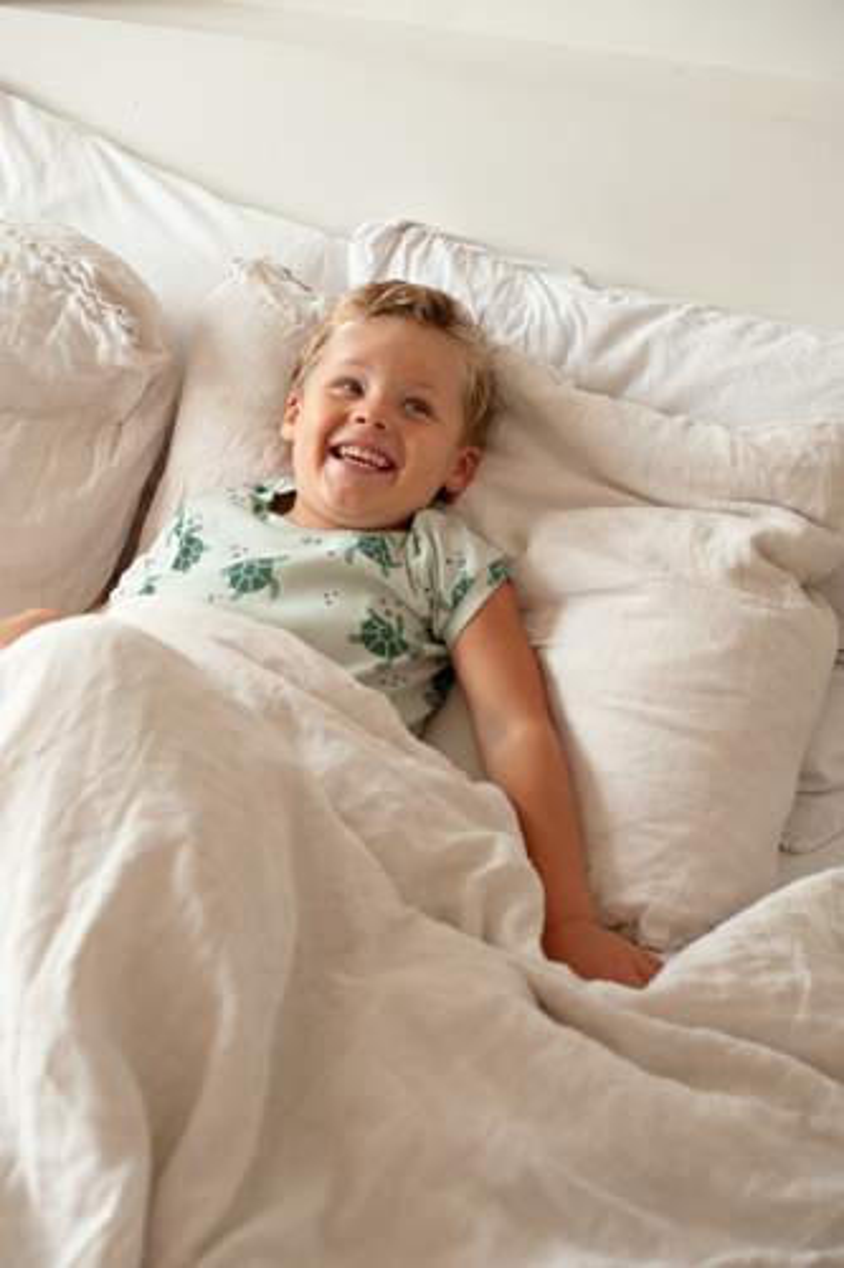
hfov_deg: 27.0
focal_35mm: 50
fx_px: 1759
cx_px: 422
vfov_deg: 39.6
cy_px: 634
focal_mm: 50
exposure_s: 1/125
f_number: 3.5
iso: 640
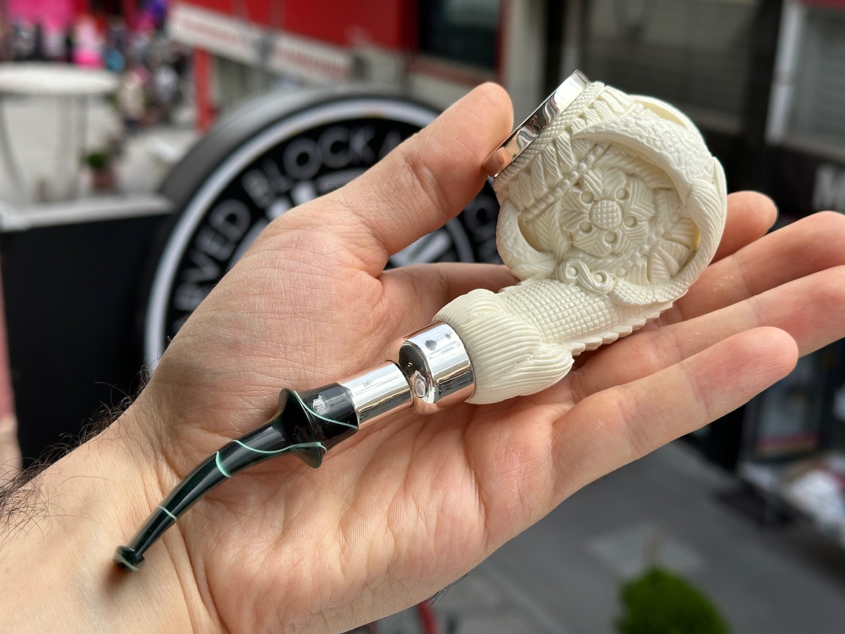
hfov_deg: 39.7
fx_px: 1172
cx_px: 422
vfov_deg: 30.3
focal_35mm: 48
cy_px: 317
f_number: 1.78
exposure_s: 1/1145
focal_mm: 6.86
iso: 64
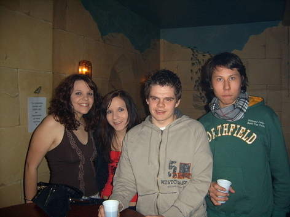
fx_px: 293
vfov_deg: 40.7
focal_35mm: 35
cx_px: 145
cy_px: 108
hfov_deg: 52.6
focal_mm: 5.8
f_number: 2.8
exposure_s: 1/30
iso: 100
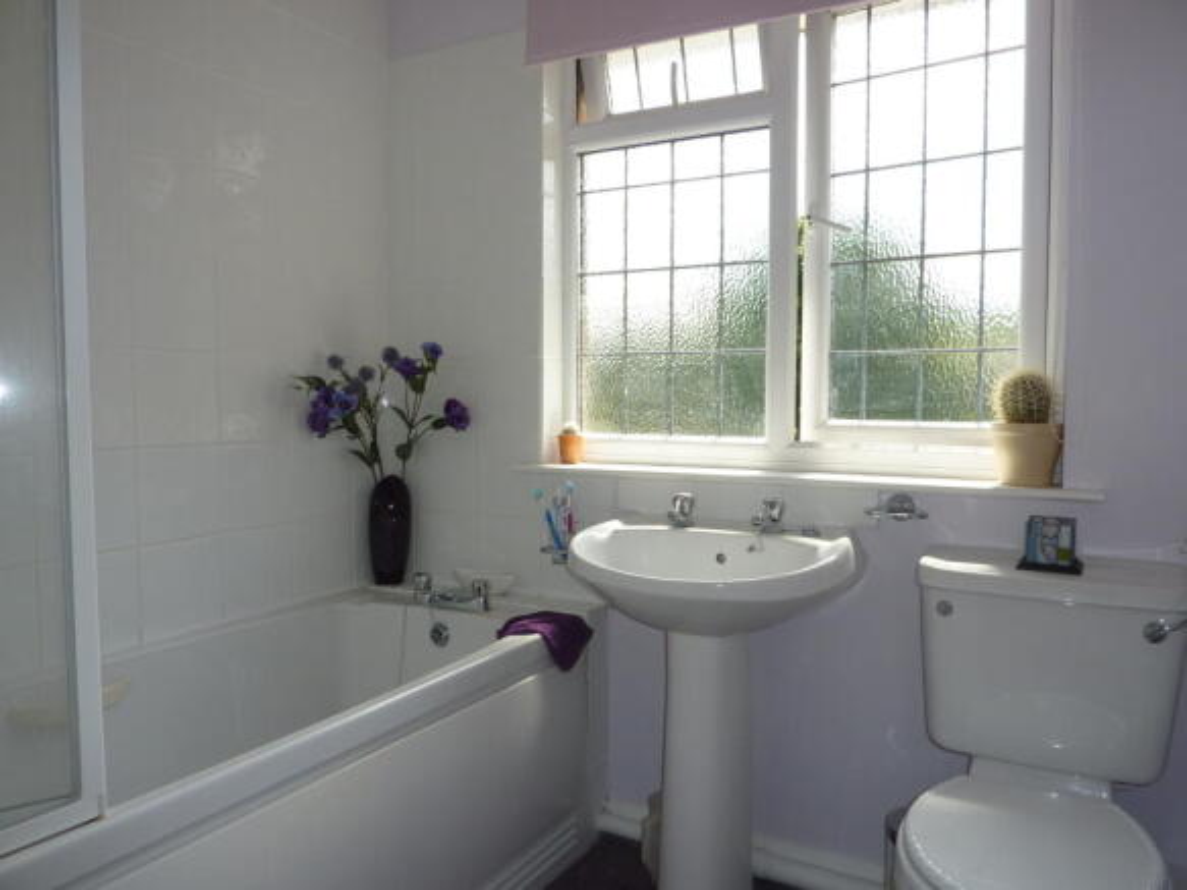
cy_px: 445
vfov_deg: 54.9
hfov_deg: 69.4
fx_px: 857
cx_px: 594
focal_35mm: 25
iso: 100
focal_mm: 4.1
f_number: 4
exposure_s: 1/160
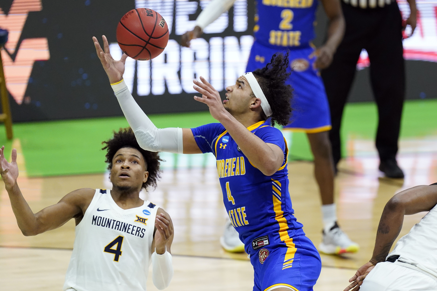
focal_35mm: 600
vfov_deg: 2.3
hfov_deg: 3.4
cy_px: 146
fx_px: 7283
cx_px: 218
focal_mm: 600
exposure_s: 1/1250
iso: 4000
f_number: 4
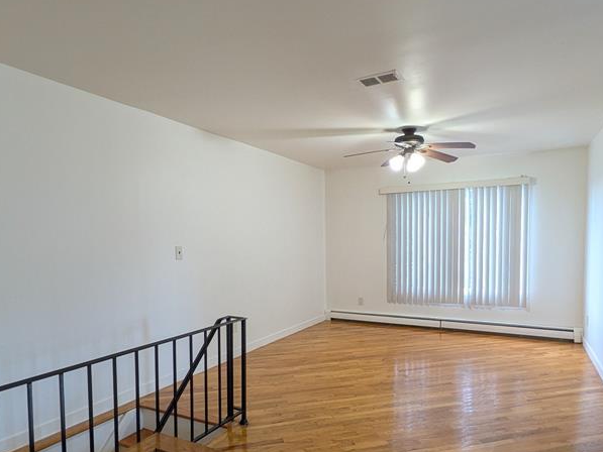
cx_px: 316
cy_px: 262
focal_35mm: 24
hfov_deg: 71.5
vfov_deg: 56.6
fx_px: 418
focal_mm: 1.85
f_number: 2.2
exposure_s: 1/30
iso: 108
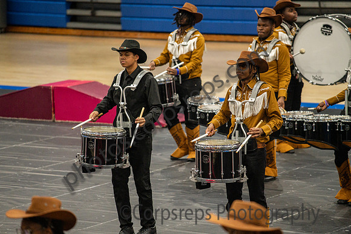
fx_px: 1950
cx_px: 176
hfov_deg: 10.3
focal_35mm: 200
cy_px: 117
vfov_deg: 6.9
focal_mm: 200
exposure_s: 1/500
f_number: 4
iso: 6400
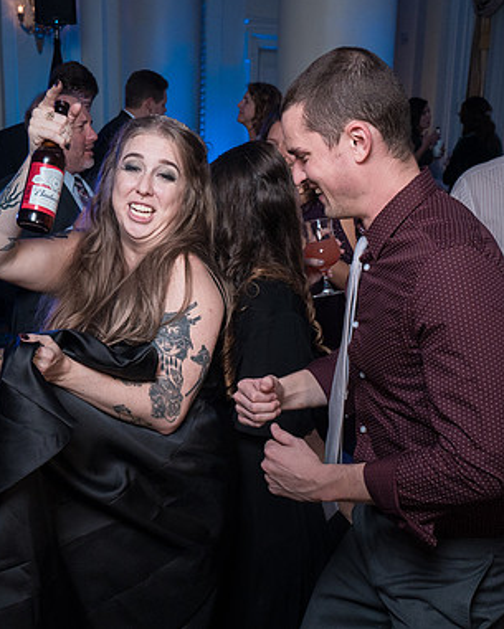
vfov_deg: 36.5
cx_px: 248
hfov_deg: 29.7
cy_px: 379
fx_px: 951
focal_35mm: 51
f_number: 5.6
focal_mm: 27
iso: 2000
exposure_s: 1/200
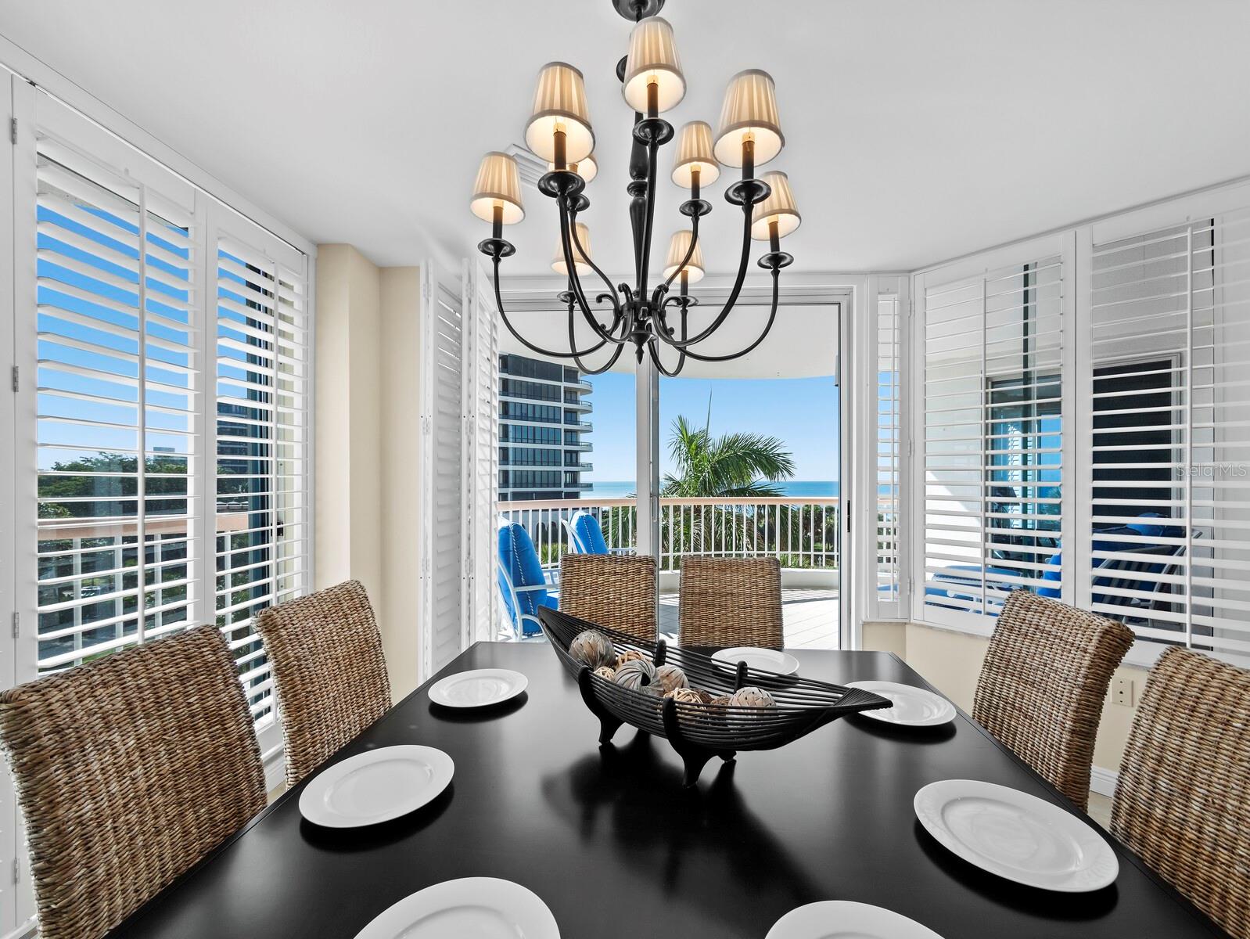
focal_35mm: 14
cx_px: 625
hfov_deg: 102.0
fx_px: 506
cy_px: 470
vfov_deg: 85.7
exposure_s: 1/60
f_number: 8
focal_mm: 7
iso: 400
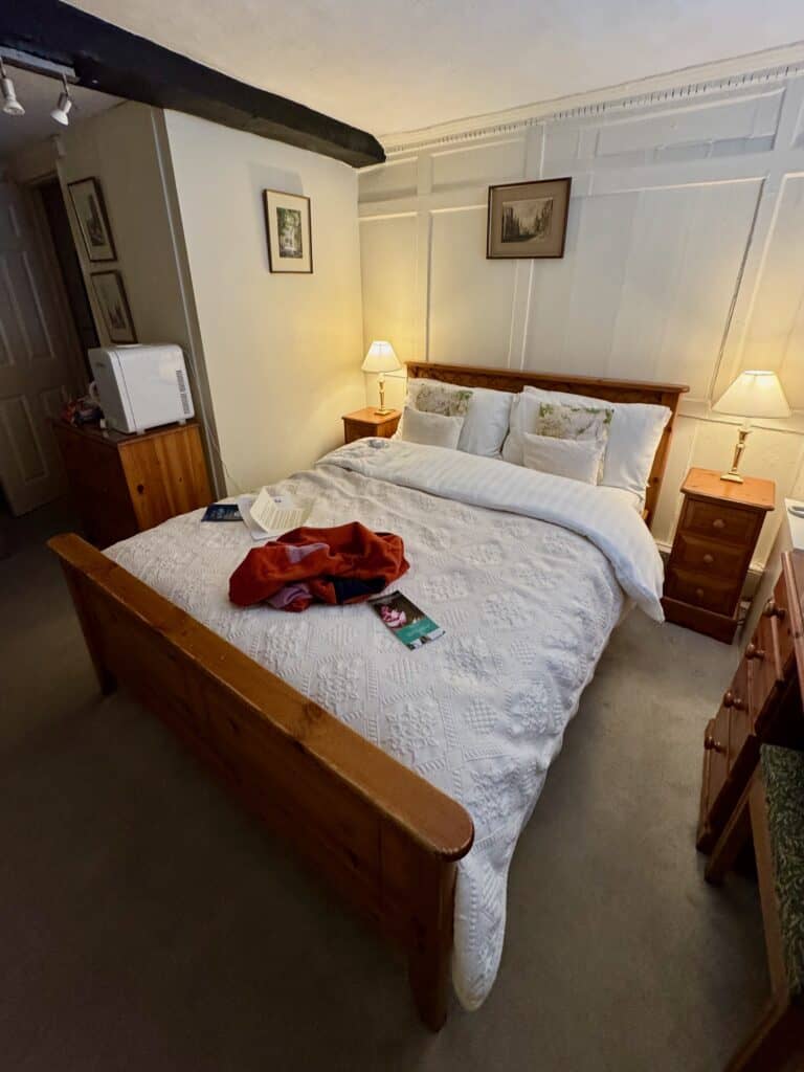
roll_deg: +0.3
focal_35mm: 14
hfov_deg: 85.7
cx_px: 402
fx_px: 434
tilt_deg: -22.1
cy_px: 536
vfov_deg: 102.1
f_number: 2.2
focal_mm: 2.22
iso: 320
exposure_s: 1/50
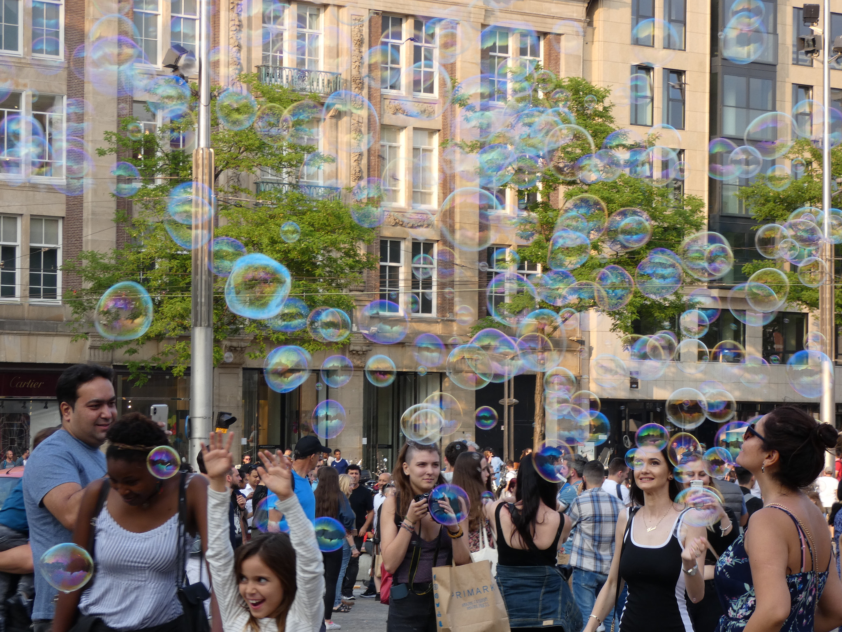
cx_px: 421
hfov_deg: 17.1
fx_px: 2797
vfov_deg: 12.9
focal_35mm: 115
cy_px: 316
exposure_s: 1/100
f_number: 5
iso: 80
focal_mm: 20.5
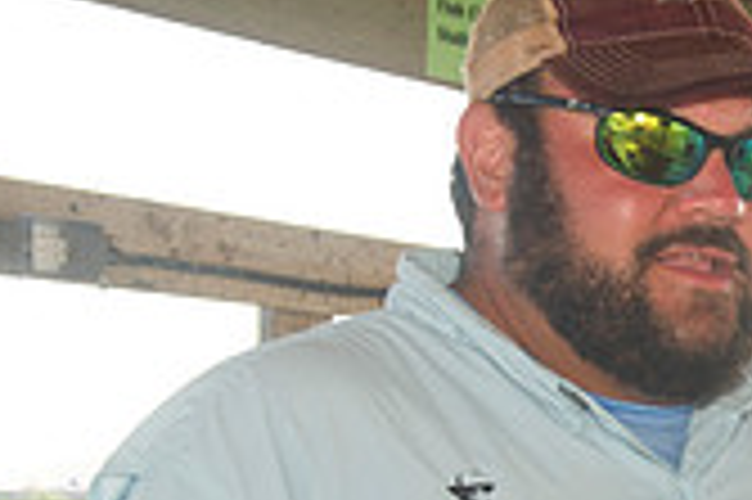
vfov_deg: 10.1
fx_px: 2755
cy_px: 685
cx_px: 1171
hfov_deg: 14.4
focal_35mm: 132
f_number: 4.5
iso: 200
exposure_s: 1/250
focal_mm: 38
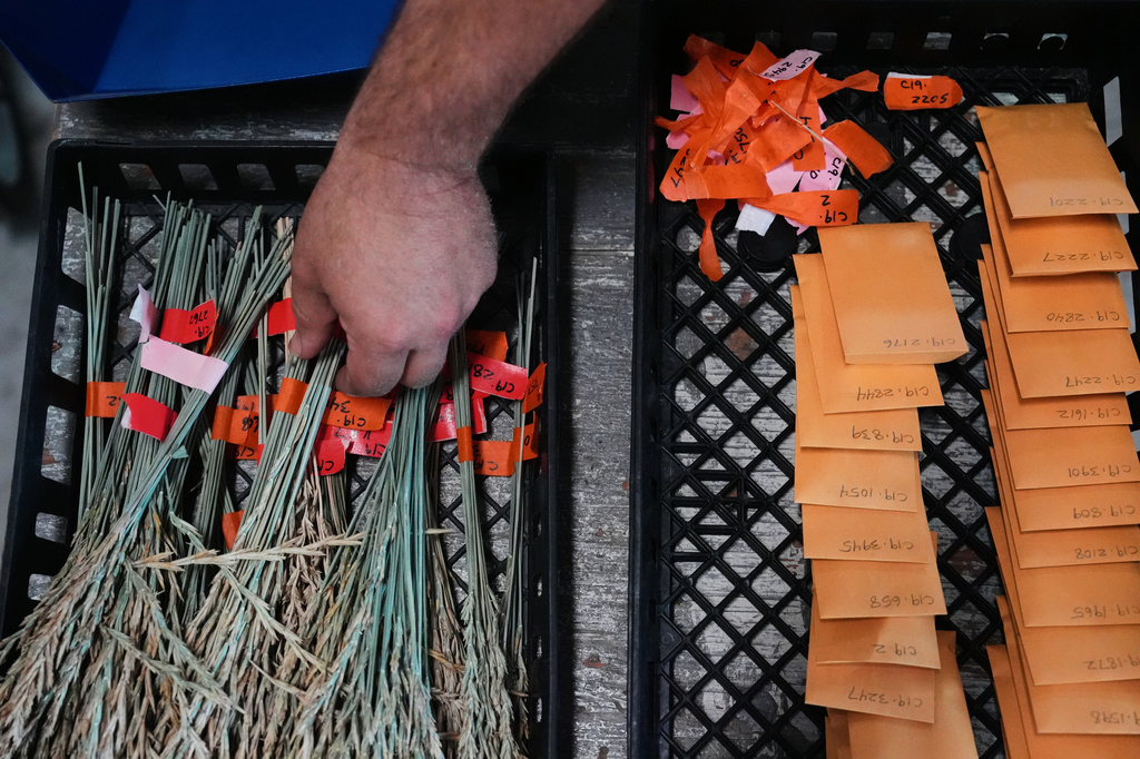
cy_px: 380
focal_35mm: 49
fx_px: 1551
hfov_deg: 40.4
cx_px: 570
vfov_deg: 27.5
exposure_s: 1/200
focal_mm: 49
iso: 6400
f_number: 4
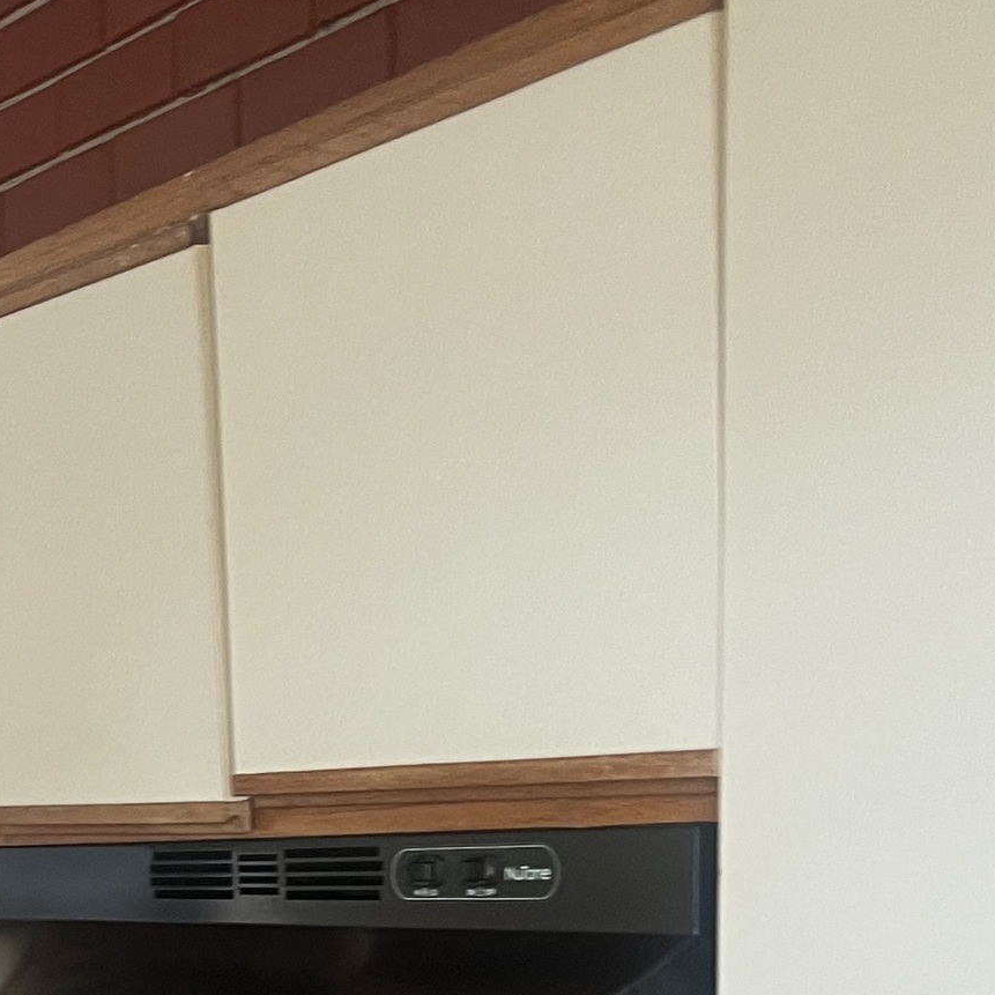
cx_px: -79
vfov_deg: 19.8
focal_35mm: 82
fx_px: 2667
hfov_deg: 20.2
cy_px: 1216
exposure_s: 1/79
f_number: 1.5
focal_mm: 5.7
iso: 125
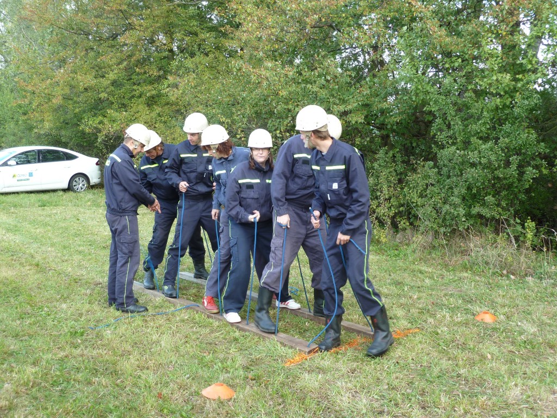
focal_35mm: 40
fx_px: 644
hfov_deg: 46.8
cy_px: 209
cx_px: 278
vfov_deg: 36.0
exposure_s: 1/50
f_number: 3.6
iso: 80
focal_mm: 6.5
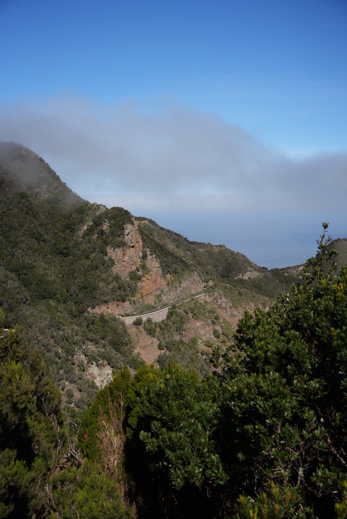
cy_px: 260
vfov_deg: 48.0
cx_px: 174
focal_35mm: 40
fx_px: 583
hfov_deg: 33.1
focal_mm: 40.4
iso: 320
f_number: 5
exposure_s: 1/3200
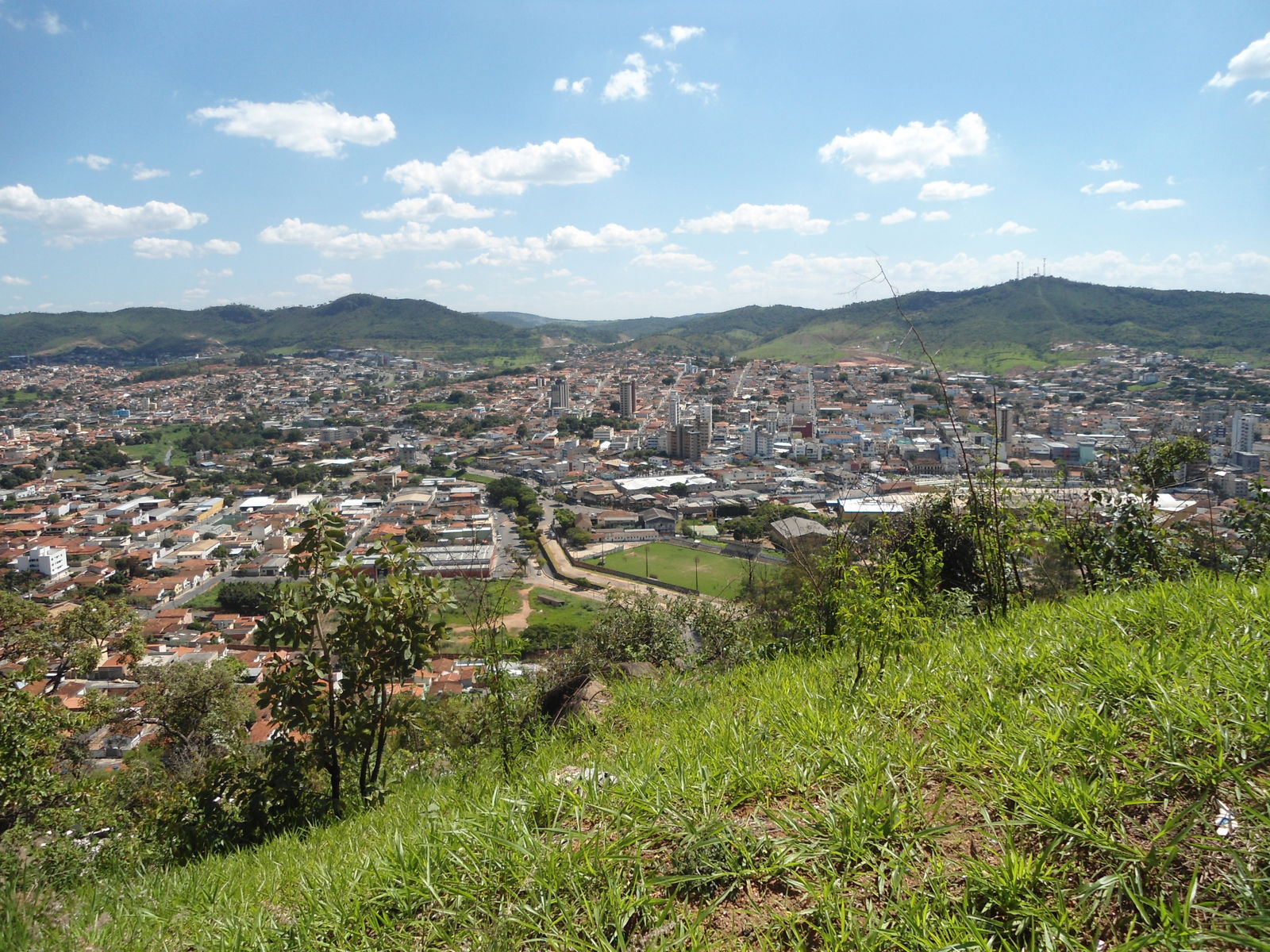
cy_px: 476
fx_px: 954
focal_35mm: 26
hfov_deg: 67.3
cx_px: 635
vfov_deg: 53.1
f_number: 8
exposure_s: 1/160
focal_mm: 4.7
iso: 80
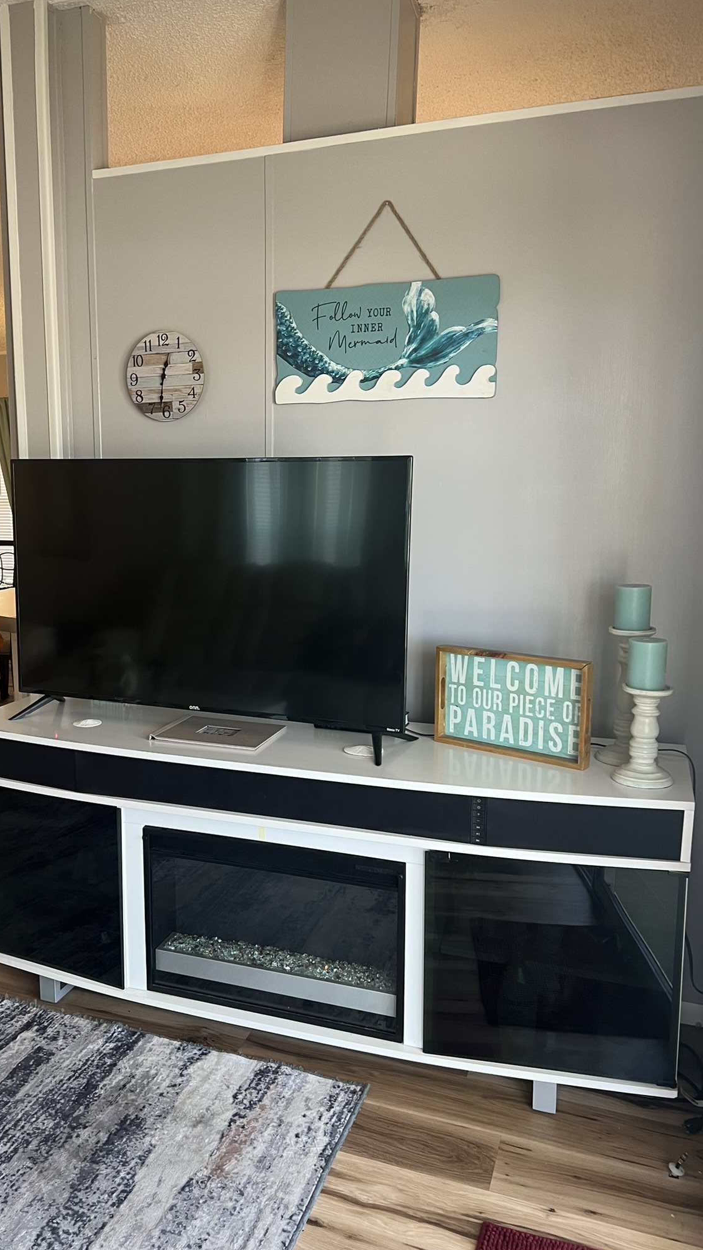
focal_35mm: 29
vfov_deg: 66.1
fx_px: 961
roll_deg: +1.4
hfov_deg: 40.0
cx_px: 273
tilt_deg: -9.4
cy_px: 624
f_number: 1.5
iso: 80
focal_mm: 5.7
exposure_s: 1/60
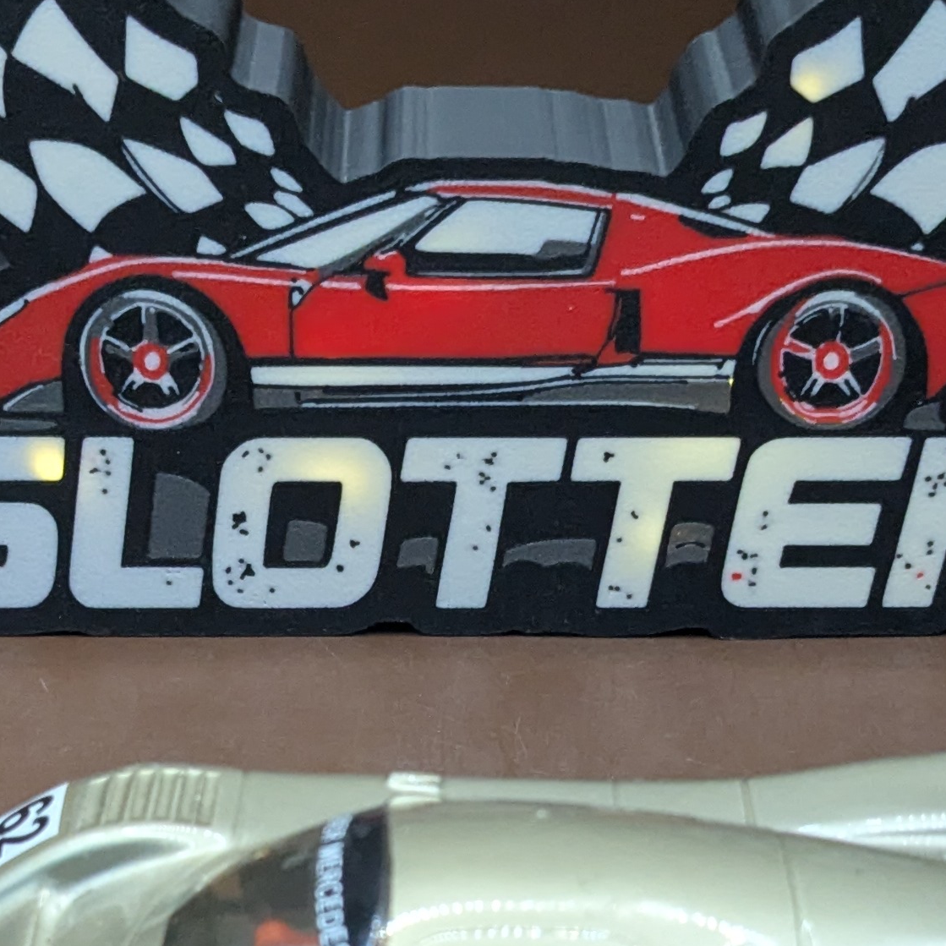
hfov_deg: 20.2
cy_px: 714
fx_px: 2659
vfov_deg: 20.0
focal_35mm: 86
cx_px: 511
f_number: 1.73
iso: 660
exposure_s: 1/99.9
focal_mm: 4.38
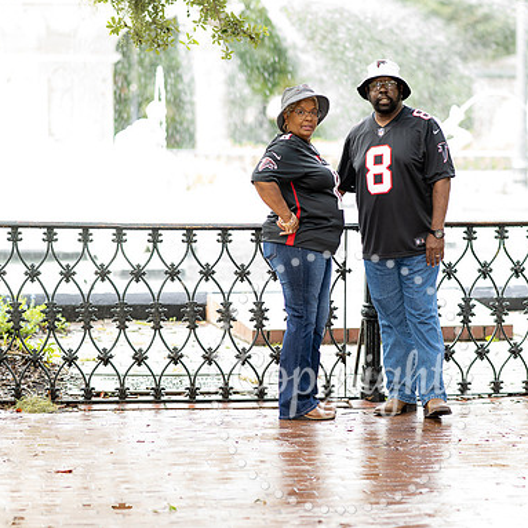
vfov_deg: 12.5
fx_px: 2416
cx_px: 341
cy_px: 263
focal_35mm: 140
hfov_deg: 12.5
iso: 320
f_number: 2
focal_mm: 105
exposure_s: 1/160
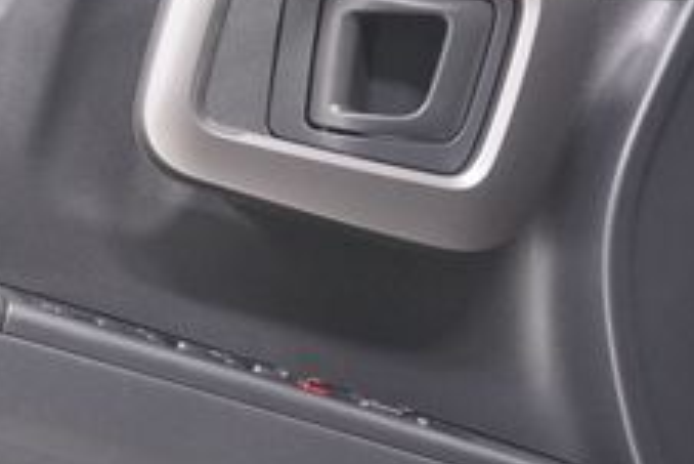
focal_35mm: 102
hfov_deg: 19.5
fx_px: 1968
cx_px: 25
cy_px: 413
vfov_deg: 13.3
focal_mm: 24
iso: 2500
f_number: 4.5
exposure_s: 1/160
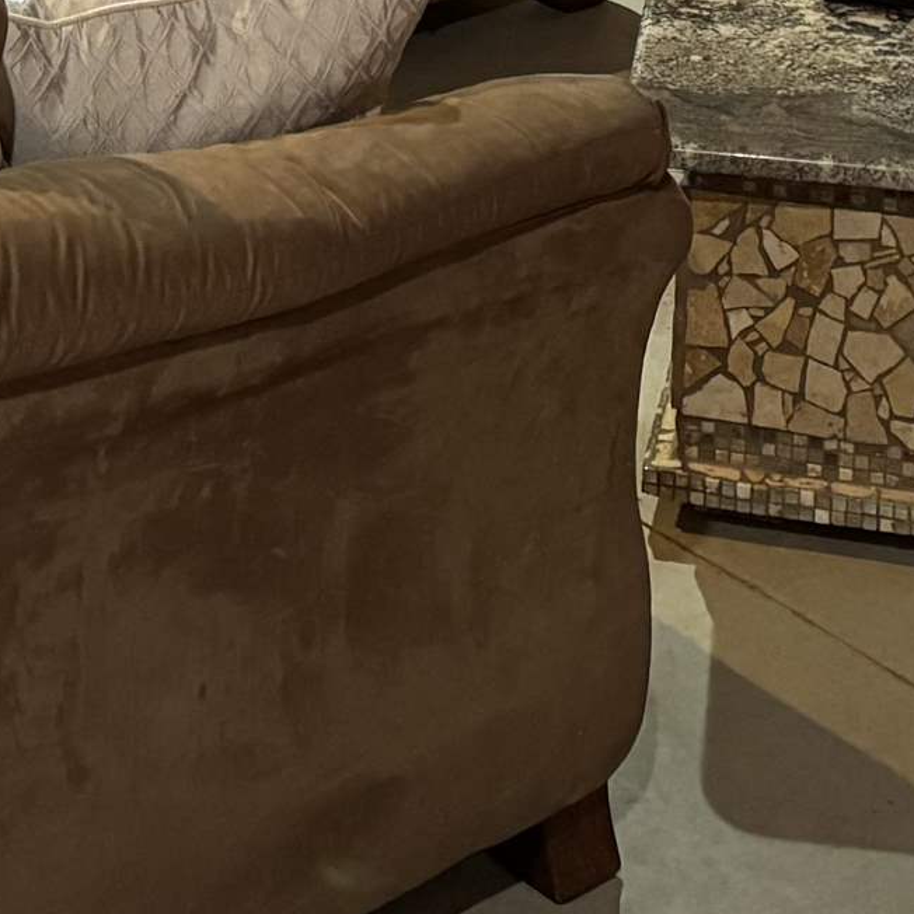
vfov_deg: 15.8
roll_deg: -1.0
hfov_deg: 17.4
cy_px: -499
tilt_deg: -9.8
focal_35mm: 100
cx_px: 315
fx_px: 2987
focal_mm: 6.76
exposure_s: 1/40
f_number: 1.78
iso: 800
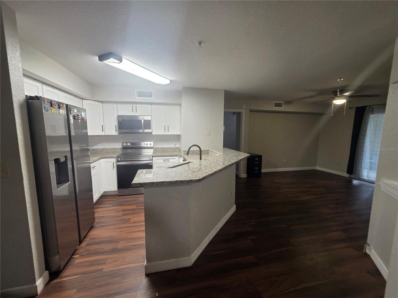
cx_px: 199
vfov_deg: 89.9
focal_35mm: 13
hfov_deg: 106.2
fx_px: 149
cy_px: 149
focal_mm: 2.2
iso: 250
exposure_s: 1/60
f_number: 1.9
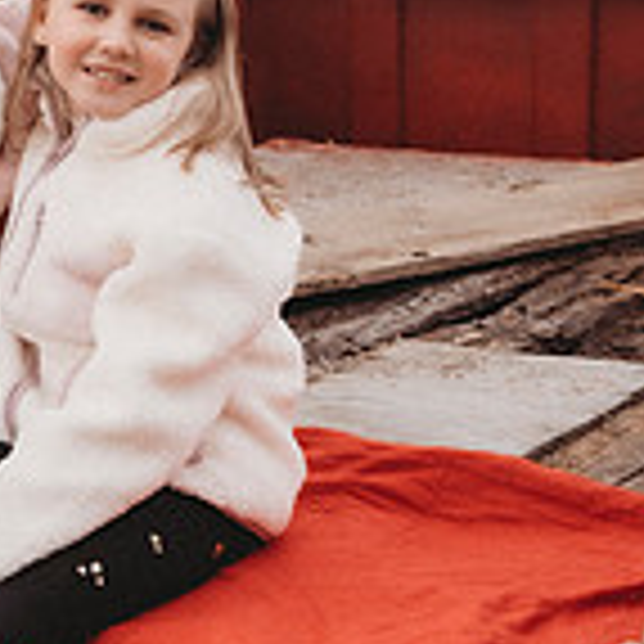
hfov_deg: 12.5
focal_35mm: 124
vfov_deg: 13.8
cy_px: -47
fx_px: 2610
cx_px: -603
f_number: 4.5
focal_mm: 36
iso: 100
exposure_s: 1/125
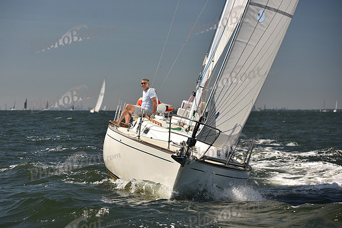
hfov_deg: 16.0
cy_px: 122
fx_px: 1216
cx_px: 155
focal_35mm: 128
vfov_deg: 10.7
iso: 250
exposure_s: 1/1250
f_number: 4.5
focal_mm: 116
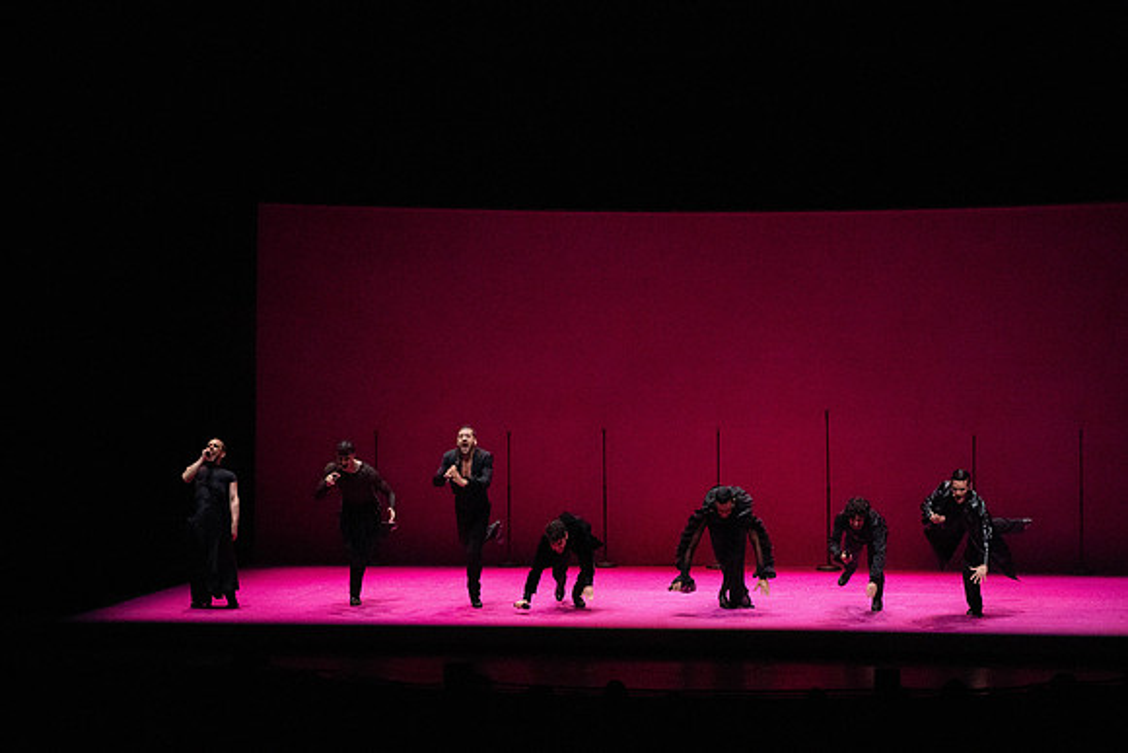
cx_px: 564
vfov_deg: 11.3
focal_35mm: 121
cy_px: 376
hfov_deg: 16.9
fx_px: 3792
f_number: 10
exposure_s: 1/400
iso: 25600
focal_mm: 121
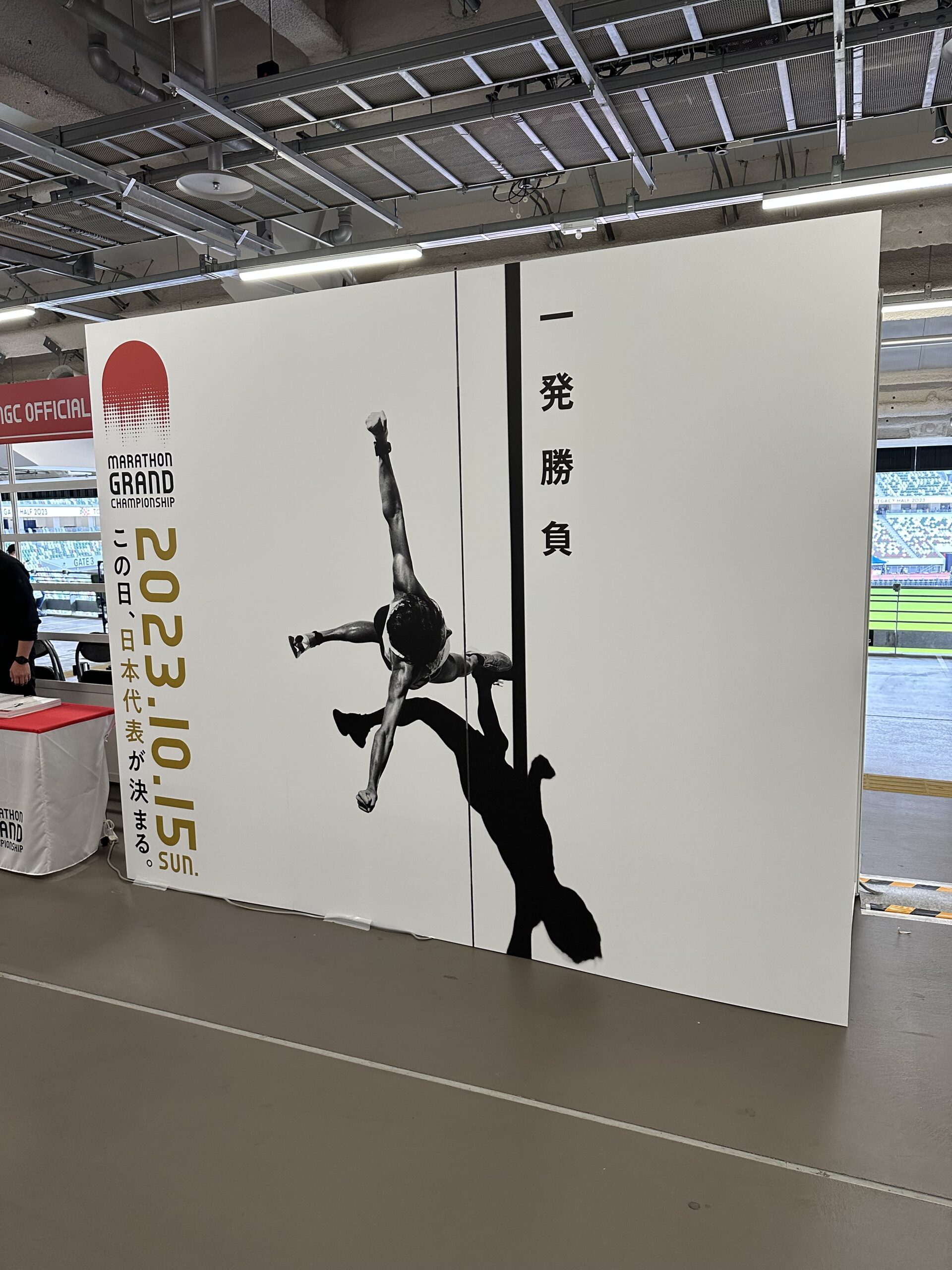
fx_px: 880
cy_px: 635
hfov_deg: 56.8
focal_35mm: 24
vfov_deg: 71.6
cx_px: 476
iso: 200
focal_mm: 6.86
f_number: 1.78
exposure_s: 1/120
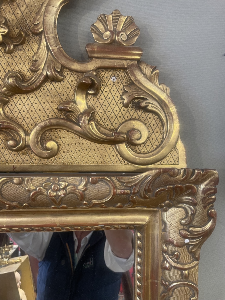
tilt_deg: -7.3
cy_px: 150
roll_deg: -1.0
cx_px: 112
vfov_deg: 67.3
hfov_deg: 53.1
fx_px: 225
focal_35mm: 26
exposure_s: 1/50
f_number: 1.6
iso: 125
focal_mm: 4.2
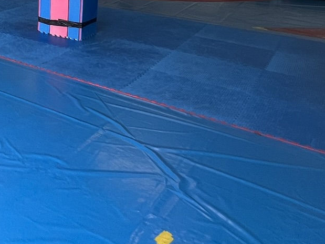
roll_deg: +0.8
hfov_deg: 33.2
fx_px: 404
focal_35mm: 43
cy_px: -47
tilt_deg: -5.0
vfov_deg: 29.1
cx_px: -90
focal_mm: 1.57
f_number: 1.8
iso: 100
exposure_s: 1/100
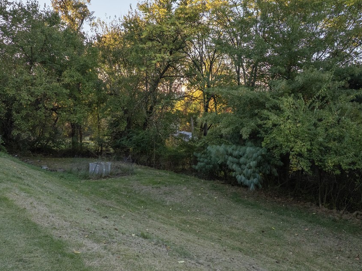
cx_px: 168
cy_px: 148
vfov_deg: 48.1
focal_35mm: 29
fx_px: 303
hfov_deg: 61.6
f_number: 2.8
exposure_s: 1/200
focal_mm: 12.29
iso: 800
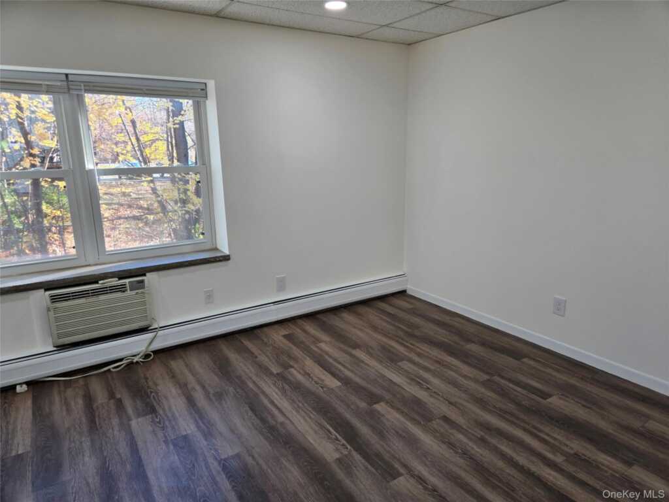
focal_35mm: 23
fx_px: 445
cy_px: 251
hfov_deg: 73.9
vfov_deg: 58.9
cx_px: 334
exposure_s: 1/120
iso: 64
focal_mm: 5.4
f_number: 1.8
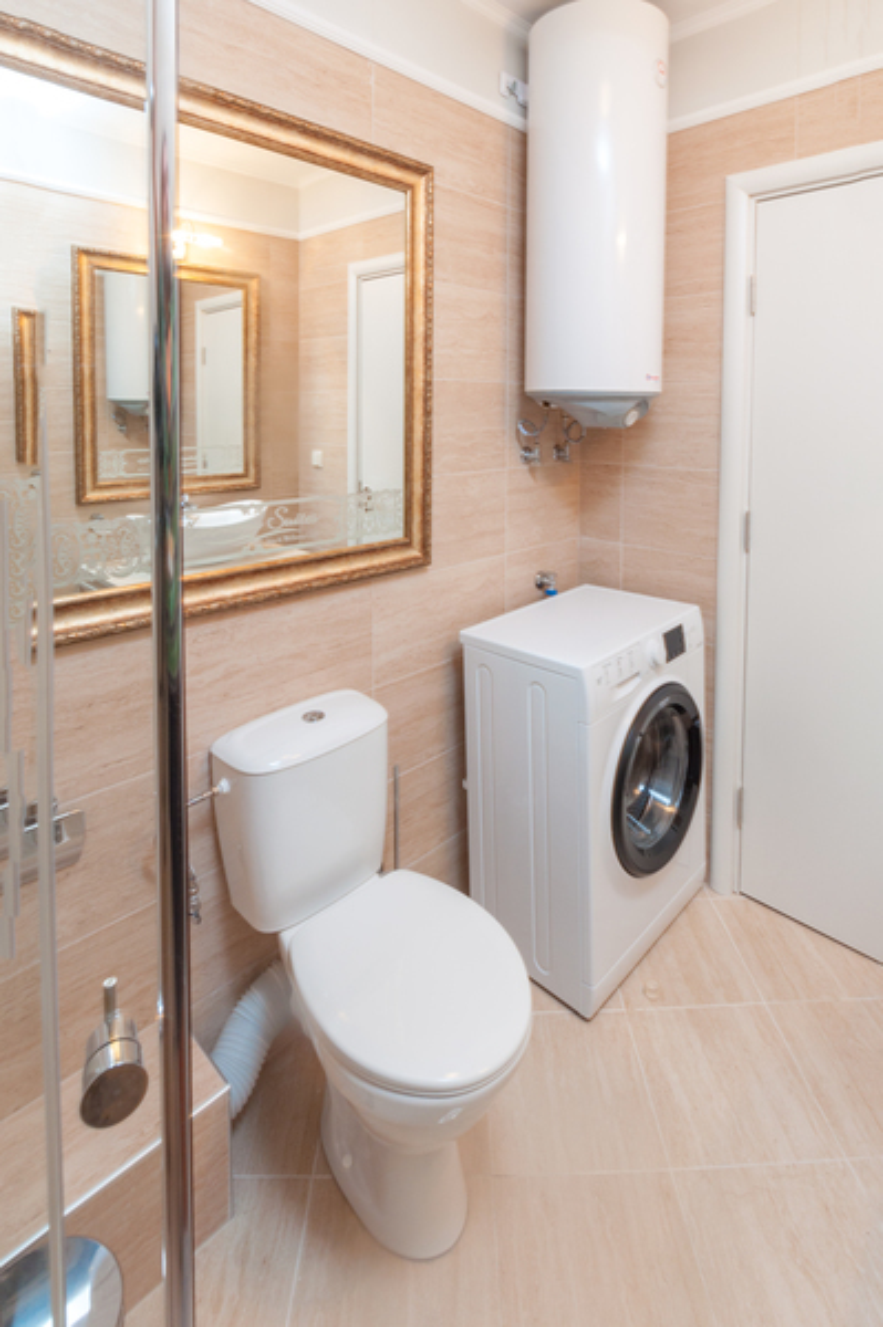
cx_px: 442
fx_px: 719
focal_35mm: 20
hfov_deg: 63.1
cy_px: 664
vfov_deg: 85.5
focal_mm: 13
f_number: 13
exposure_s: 1/1.67
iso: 200
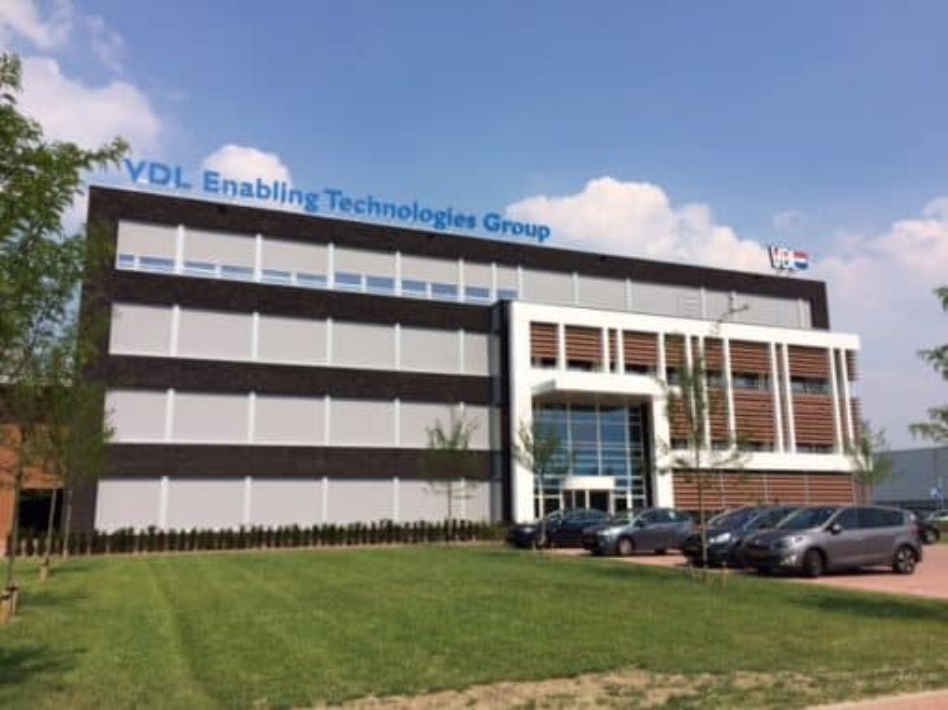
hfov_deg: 61.7
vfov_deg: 48.2
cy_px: 355
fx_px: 794
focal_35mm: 29
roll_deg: +2.2
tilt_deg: +10.7
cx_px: 474
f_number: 2.2
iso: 32
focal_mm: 4.15
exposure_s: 1/3425
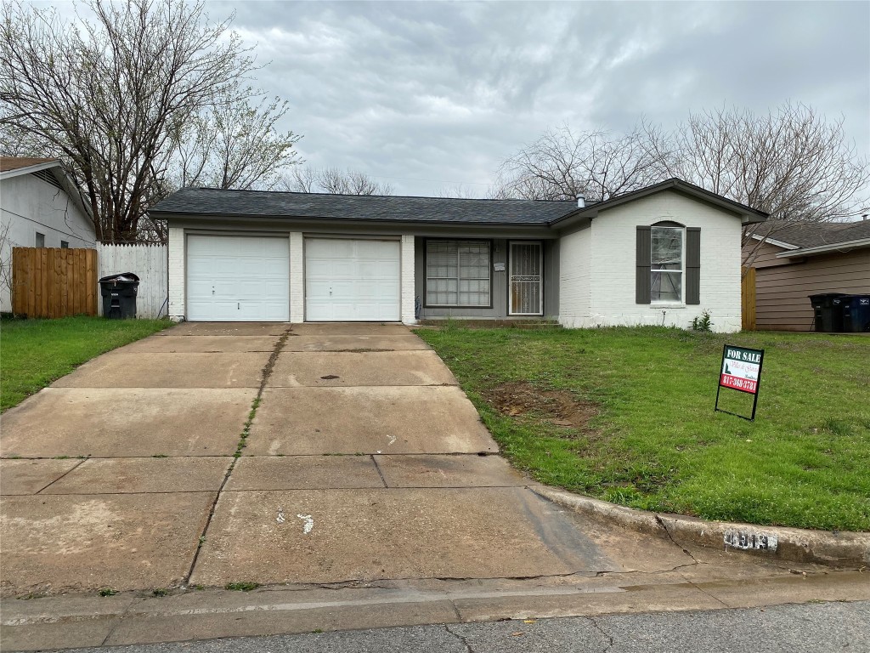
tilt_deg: -0.2
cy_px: 326
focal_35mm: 26
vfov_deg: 53.1
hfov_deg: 67.3
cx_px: 435
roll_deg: -0.5
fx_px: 653
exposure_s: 1/793
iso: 32
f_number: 1.8
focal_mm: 4.25
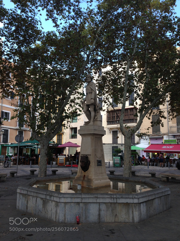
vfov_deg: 55.4
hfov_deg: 42.9
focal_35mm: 33
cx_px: 90
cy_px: 120
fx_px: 229
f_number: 2.4
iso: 50
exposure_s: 1/315
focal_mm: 4.12
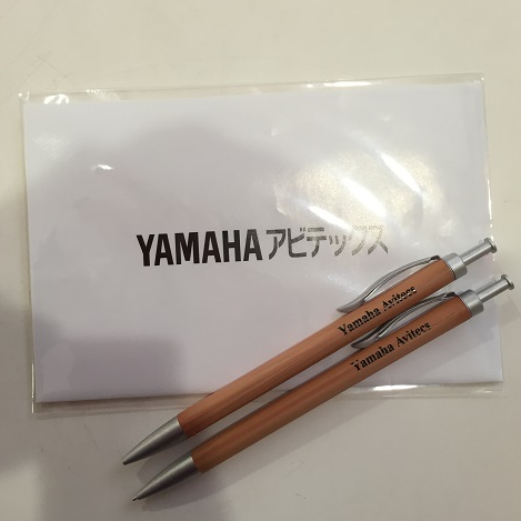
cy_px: 258
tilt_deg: -87.0
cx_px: 262
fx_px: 596
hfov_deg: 47.2
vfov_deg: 47.2
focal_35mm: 35
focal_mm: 4.15
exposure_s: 1/33
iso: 80
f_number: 2.2
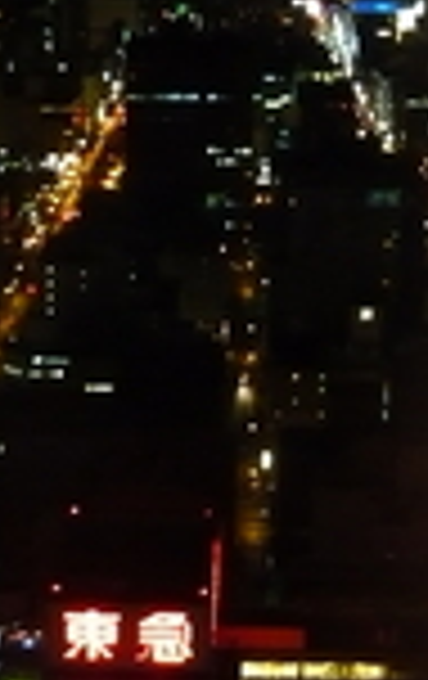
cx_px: 167
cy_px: 250
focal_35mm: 97
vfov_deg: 21.3
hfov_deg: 13.5
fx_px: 1802
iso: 800
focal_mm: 5.5
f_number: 2.8
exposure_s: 1/8
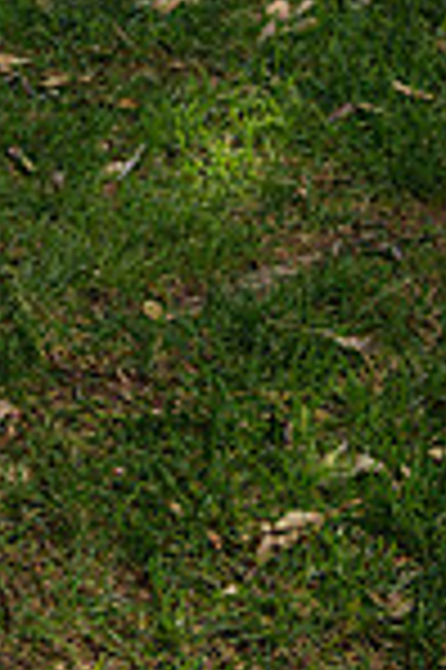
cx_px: -77
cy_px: -324
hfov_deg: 14.0
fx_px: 1769
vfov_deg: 19.0
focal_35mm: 95
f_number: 5.6
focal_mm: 31.5
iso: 100
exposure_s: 1/160
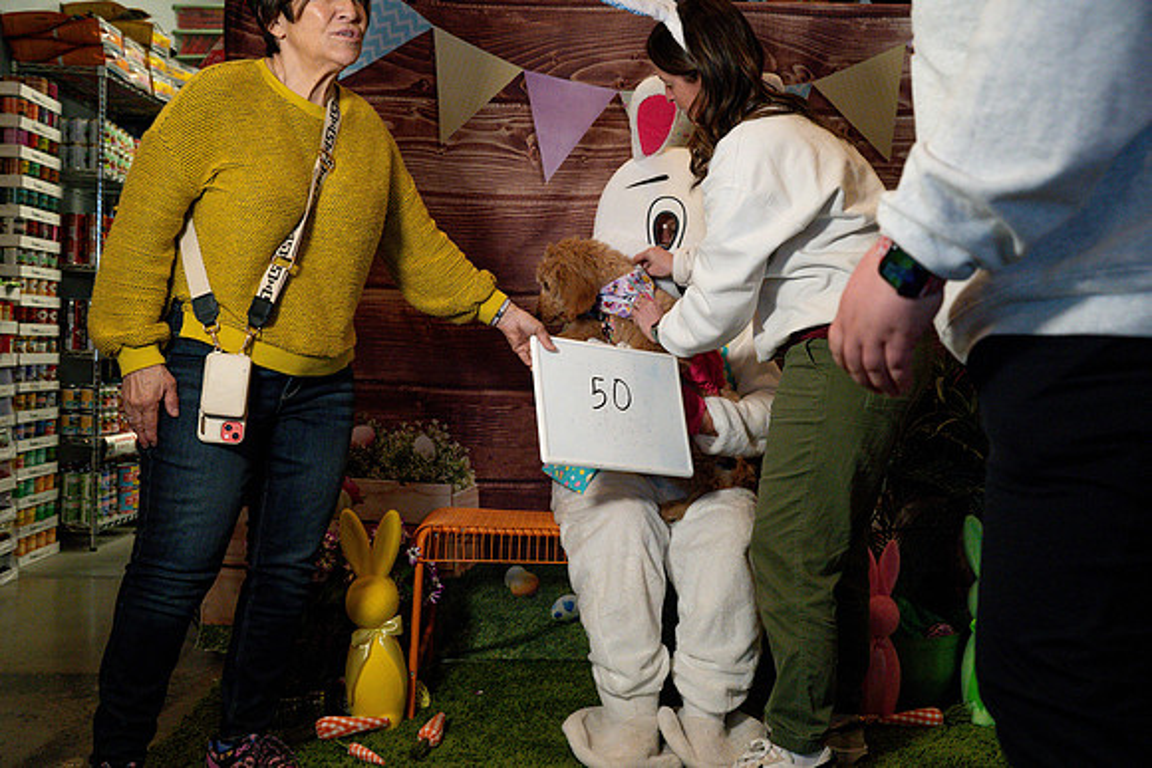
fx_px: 1120
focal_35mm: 35
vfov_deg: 37.9
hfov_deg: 54.4
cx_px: 576
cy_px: 384
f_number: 4.5
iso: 8000
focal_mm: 35
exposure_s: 1/500
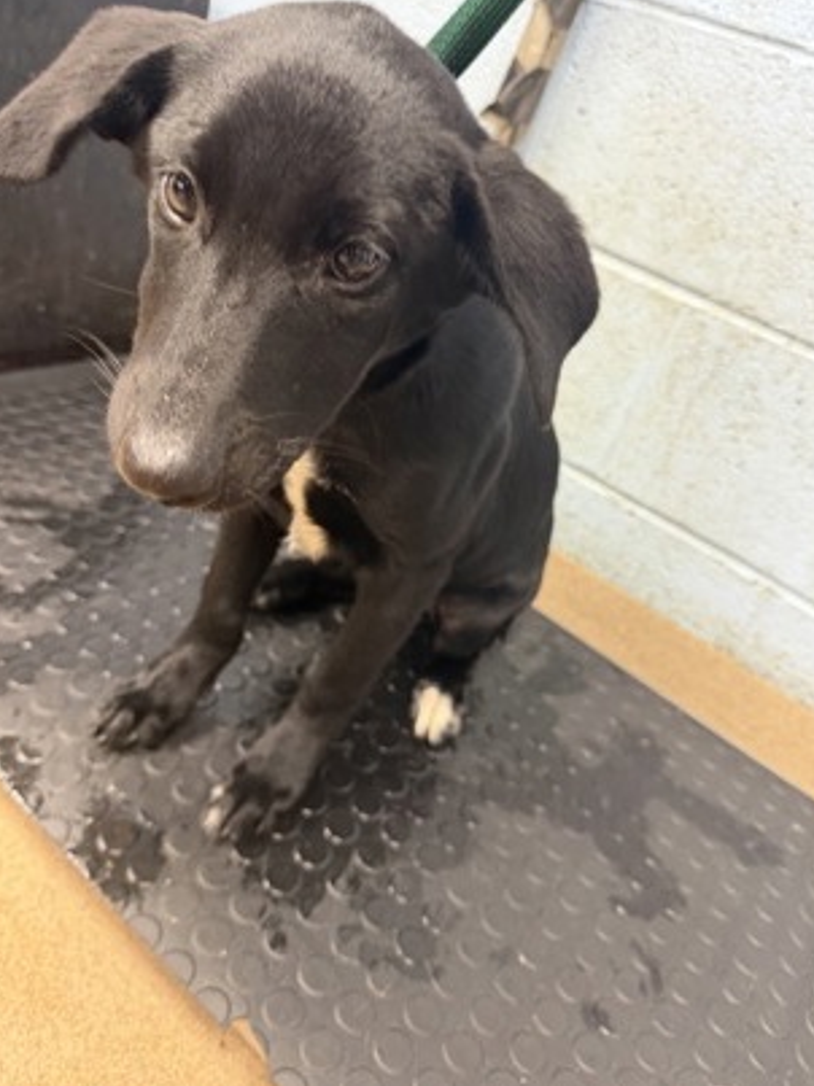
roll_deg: -20.4
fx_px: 784
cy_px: 528
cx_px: 406
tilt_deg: -31.5
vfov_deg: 69.4
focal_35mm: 25
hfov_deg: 54.9
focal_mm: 6.76
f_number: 1.78
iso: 320
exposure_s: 1/41
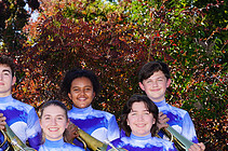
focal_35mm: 176
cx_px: 32
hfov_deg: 11.6
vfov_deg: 7.7
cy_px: 194
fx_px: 1113
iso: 100
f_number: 6.3
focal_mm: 64
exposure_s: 1/200
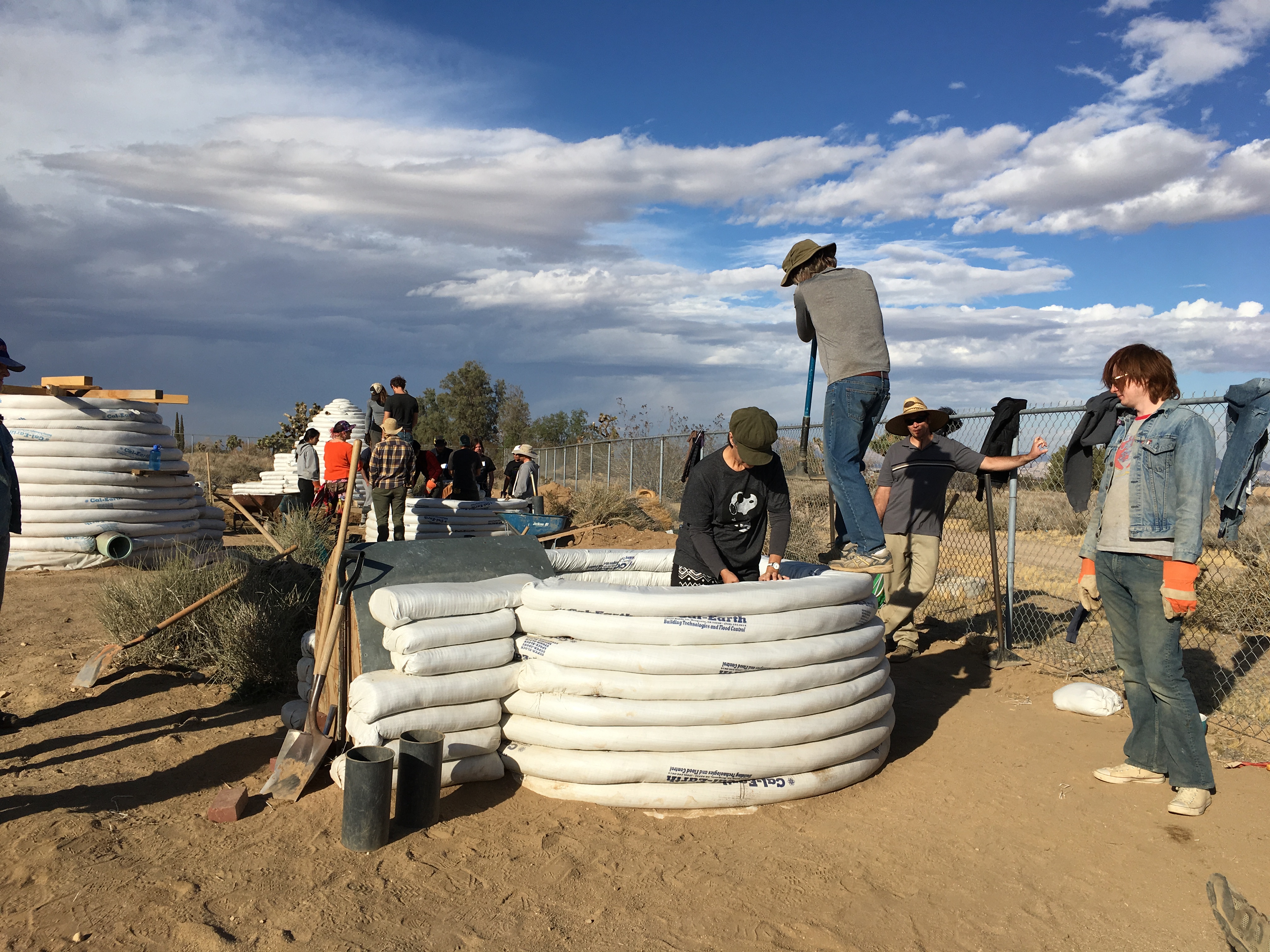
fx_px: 1064
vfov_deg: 48.2
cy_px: 476
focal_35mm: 29
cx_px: 635
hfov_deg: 61.7
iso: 25
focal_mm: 4.15
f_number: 2.2
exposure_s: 1/2849
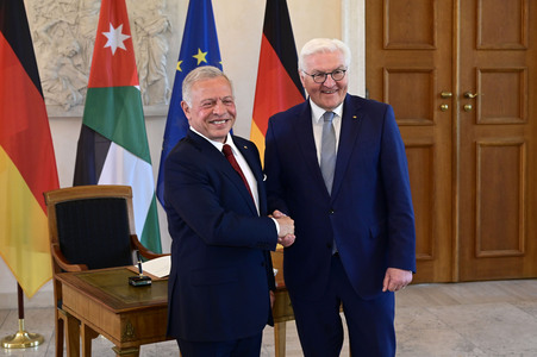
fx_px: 730
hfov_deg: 40.4
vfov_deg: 27.5
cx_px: 268
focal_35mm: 49
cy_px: 178
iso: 2500
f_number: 5.6
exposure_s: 1/200
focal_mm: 49
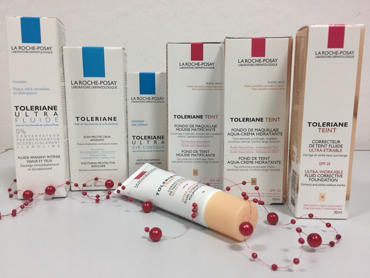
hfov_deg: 61.7
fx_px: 310
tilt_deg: -9.5
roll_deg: -0.5
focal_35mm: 29
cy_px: 139
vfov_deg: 48.2
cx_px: 185
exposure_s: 1/33
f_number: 2.2
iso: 80
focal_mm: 4.15
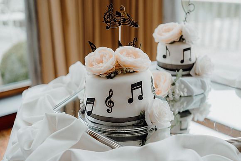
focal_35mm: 56
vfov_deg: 24.2
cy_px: 80
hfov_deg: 35.6
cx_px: 120
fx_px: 375
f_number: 2.8
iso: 125
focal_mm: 56
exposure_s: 1/200
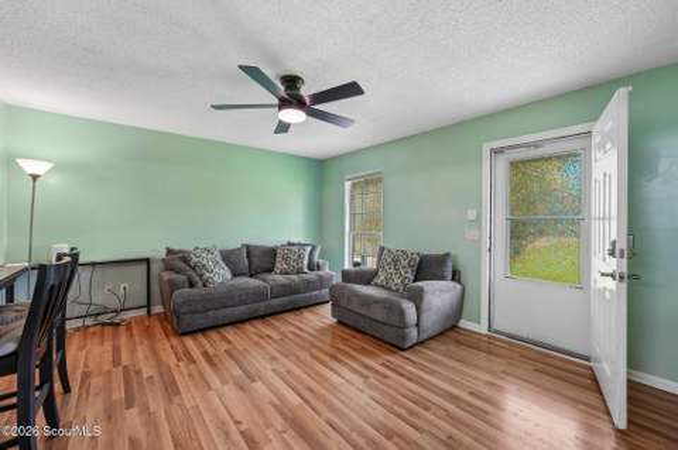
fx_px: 263
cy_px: 225
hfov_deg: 104.3
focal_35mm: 14
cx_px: 339
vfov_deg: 81.1
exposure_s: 1/1.67
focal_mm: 14
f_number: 8
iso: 100
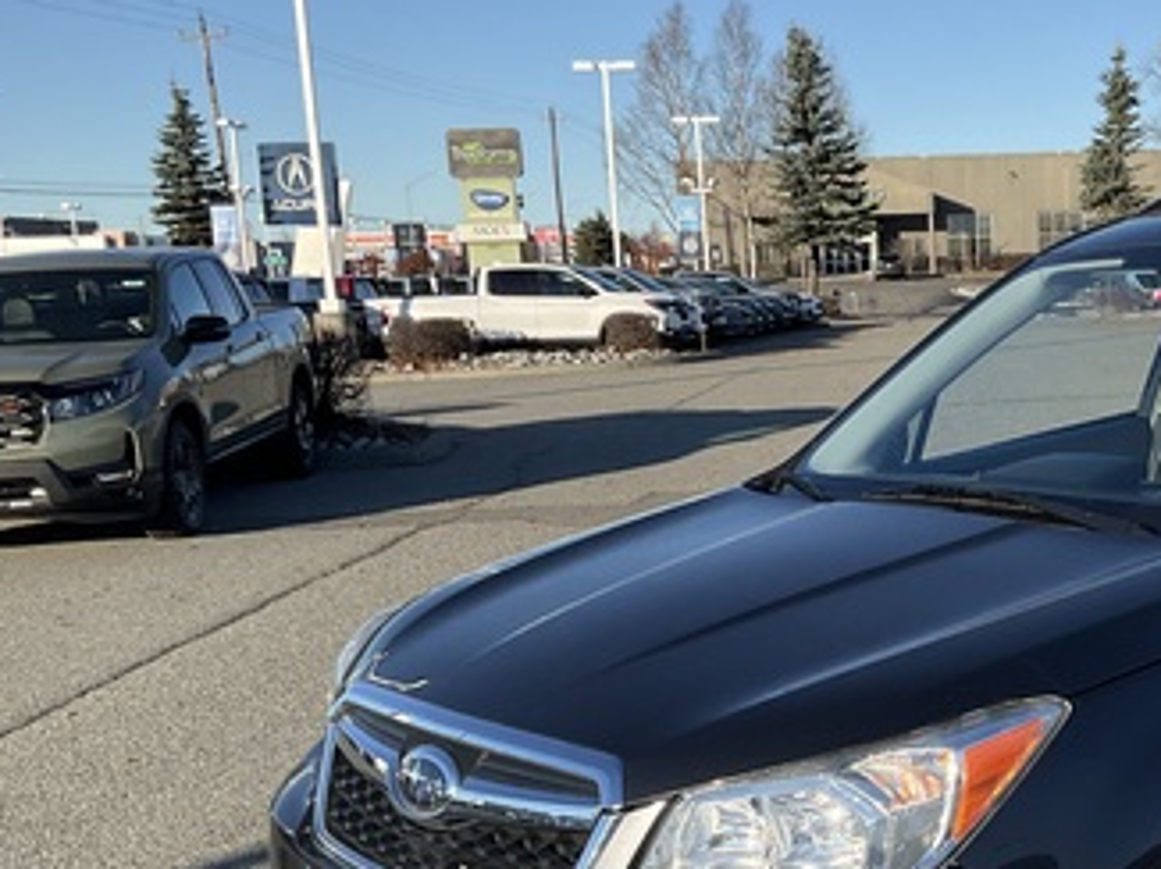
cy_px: 641
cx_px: 1029
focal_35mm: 57
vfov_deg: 25.4
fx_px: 1910
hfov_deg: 32.3
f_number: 1.8
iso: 25
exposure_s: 1/1144
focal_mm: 3
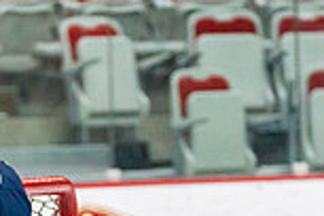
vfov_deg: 2.2
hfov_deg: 3.4
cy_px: 357
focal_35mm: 612
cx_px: 70
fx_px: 5508
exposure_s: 1/1250
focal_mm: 156
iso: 3200
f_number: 2.8
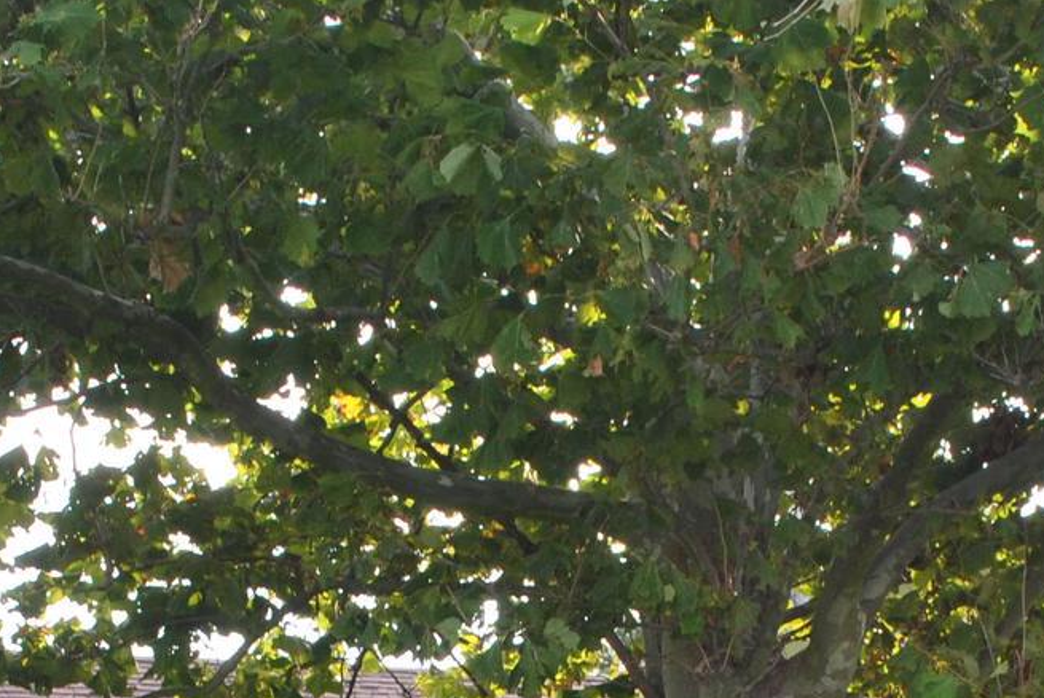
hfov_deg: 16.8
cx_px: 556
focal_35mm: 122
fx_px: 3541
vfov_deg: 10.9
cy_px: 1012
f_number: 4.5
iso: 200
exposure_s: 1/80
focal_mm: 26
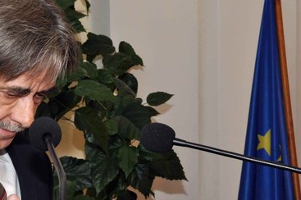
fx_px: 977
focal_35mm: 117
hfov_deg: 17.4
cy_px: 143
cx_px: 66
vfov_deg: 11.7
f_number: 14
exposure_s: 1/60
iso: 1000
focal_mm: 44
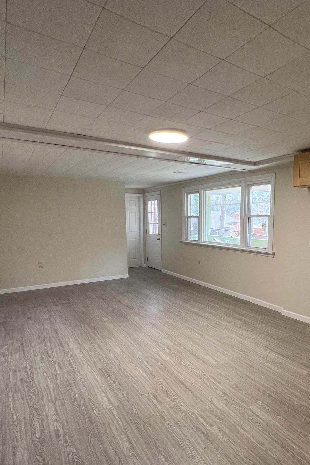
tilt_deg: -7.0
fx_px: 258
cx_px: 202
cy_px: 254
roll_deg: +0.1
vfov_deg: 83.8
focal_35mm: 20
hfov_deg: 60.7
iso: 200
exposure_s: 1/60
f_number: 1.8
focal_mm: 1.57
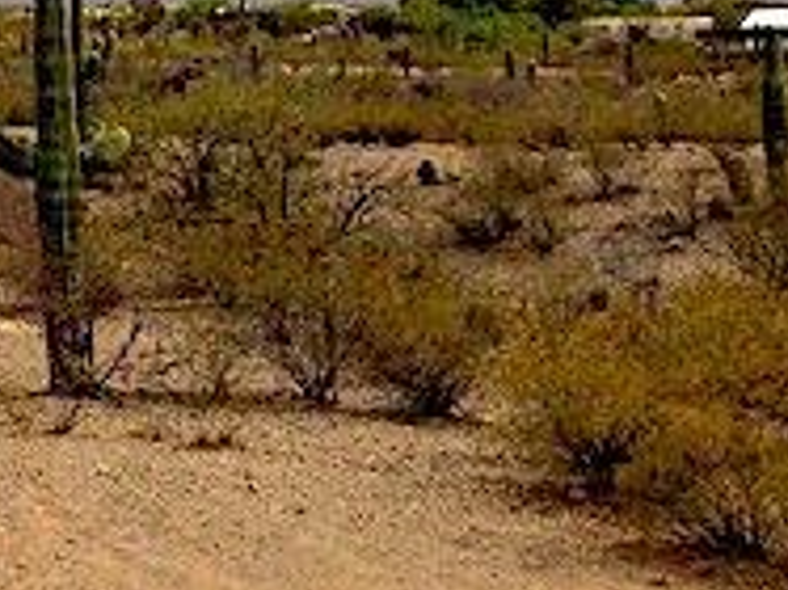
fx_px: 2184
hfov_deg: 18.9
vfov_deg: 15.1
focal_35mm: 96
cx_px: -257
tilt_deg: +0.9
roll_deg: +1.9
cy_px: -4
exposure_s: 1/3745
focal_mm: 3.99
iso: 25
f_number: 1.8
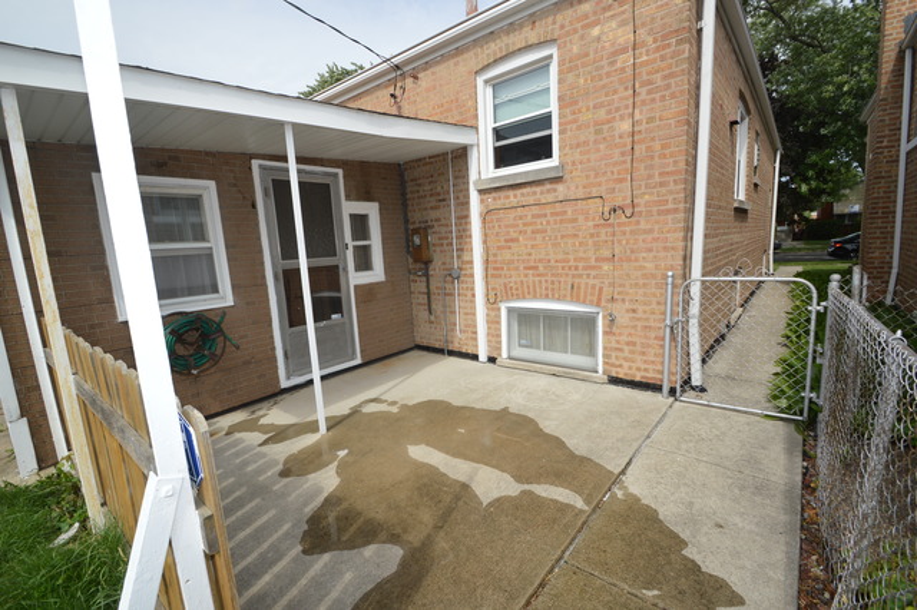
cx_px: 458
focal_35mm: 15
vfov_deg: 77.3
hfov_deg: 100.4
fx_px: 382
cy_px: 305
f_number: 9
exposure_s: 1/200
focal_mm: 10
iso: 100
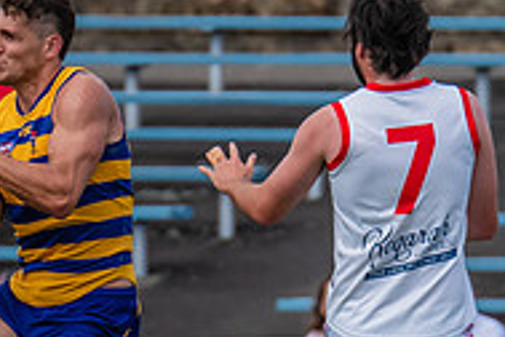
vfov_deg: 0.7
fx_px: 27170
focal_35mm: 1937
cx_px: -4
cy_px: 118
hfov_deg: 1.1
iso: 800
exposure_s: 1/1600
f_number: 6.3
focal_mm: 420
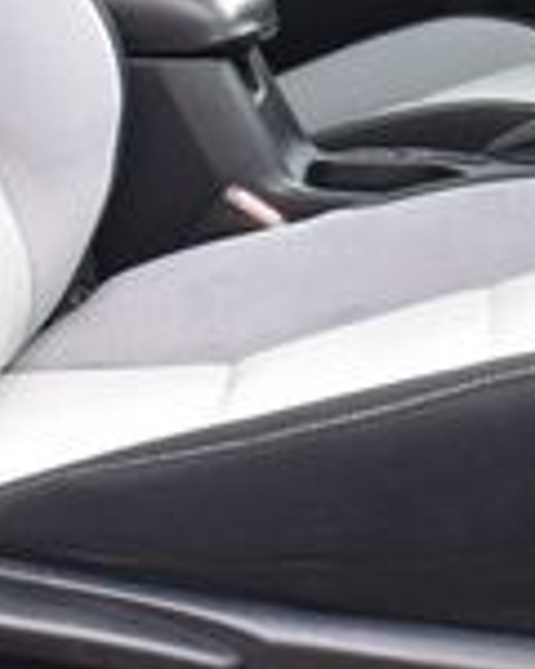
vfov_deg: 17.4
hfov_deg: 13.9
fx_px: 2138
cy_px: -9
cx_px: 602
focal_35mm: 108
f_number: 7.1
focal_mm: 18
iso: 400
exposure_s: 1/25
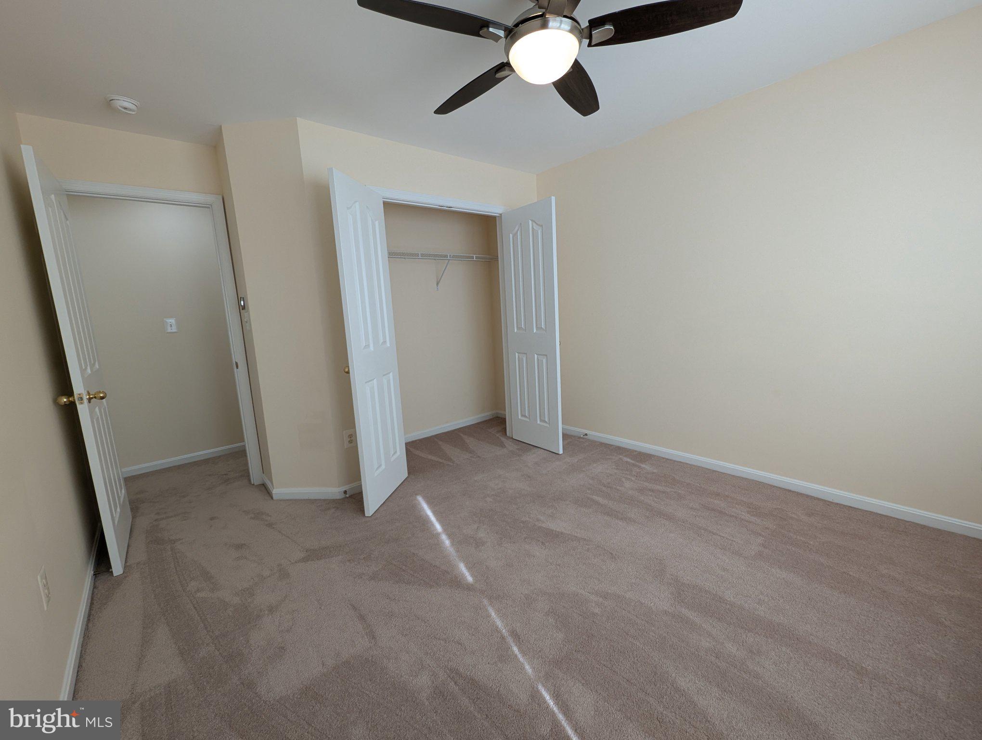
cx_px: 491
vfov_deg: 90.1
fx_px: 369
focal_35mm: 13
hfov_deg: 106.1
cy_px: 370
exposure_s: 1/60
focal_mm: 1.95
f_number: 2.2
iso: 43
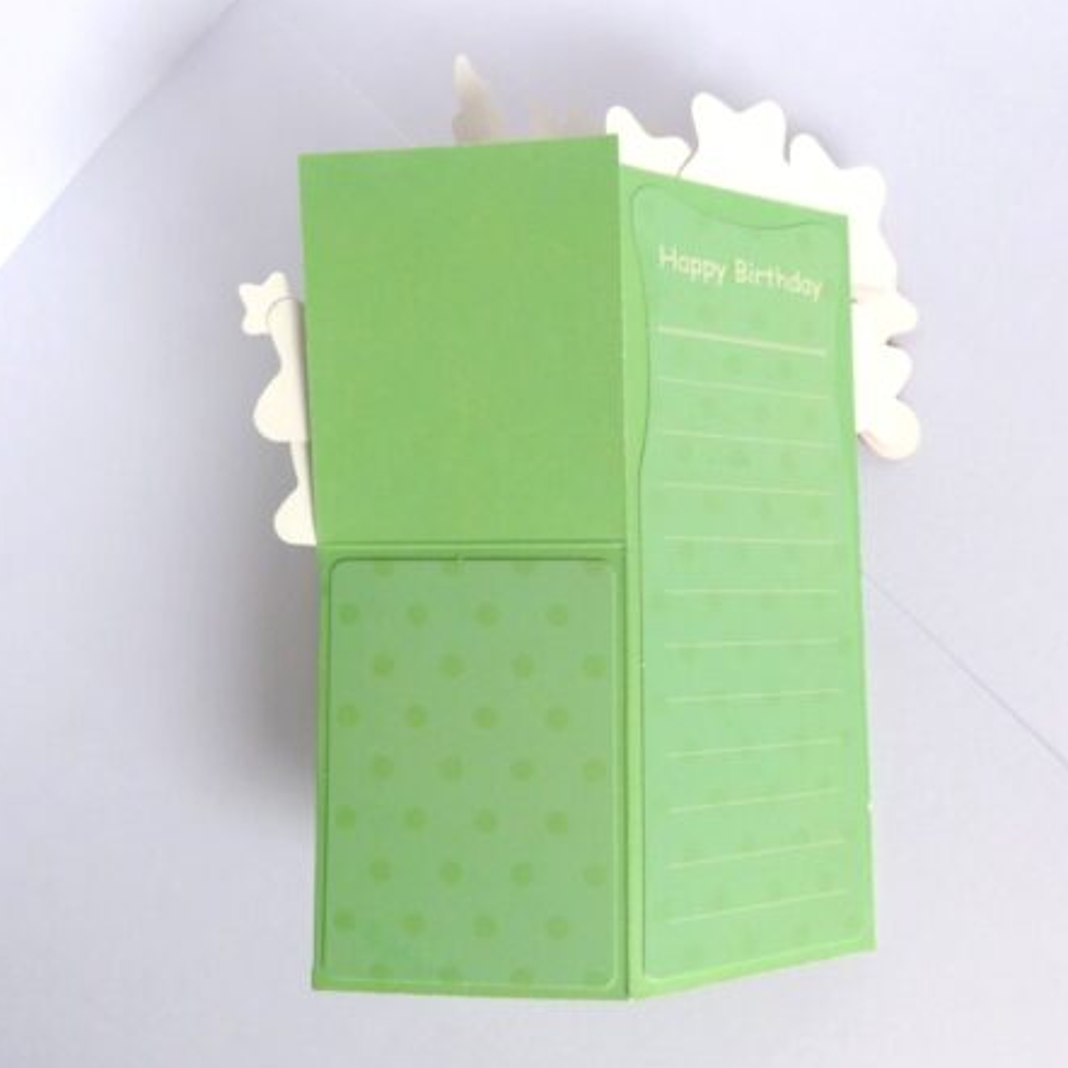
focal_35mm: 30
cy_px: 536
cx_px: 558
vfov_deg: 54.0
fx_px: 1047
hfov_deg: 54.0
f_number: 5
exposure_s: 1/200
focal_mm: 4.5
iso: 200
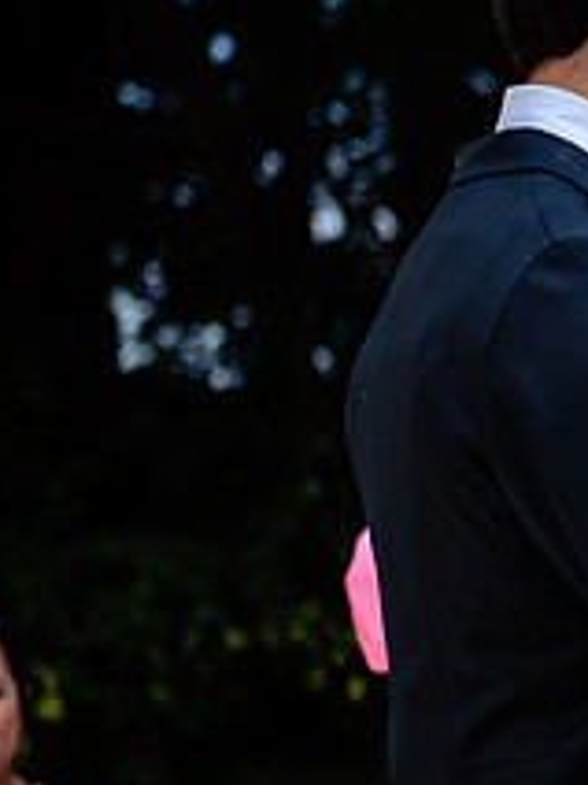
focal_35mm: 184
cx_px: 1024
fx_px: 4167
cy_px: 350
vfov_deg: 10.7
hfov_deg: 7.8
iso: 320
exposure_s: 1/160
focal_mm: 70
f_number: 2.8
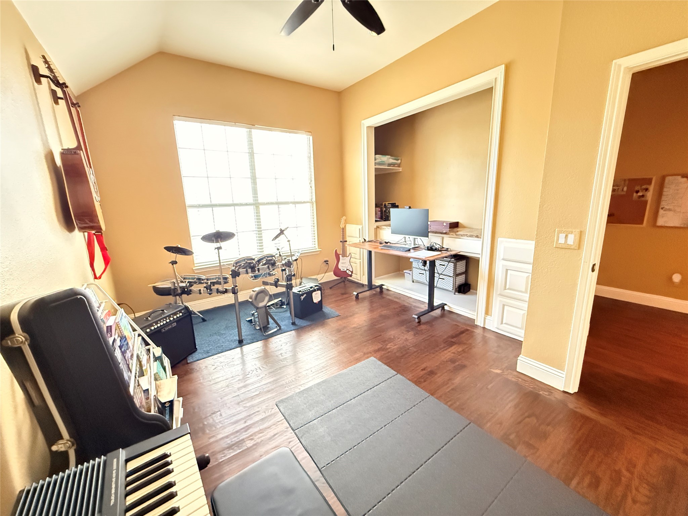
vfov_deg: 85.7
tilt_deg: -12.3
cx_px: 344
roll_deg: +1.4
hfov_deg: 102.1
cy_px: 258
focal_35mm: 14
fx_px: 278
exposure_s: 1/30
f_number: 2.2
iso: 1600
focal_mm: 2.22
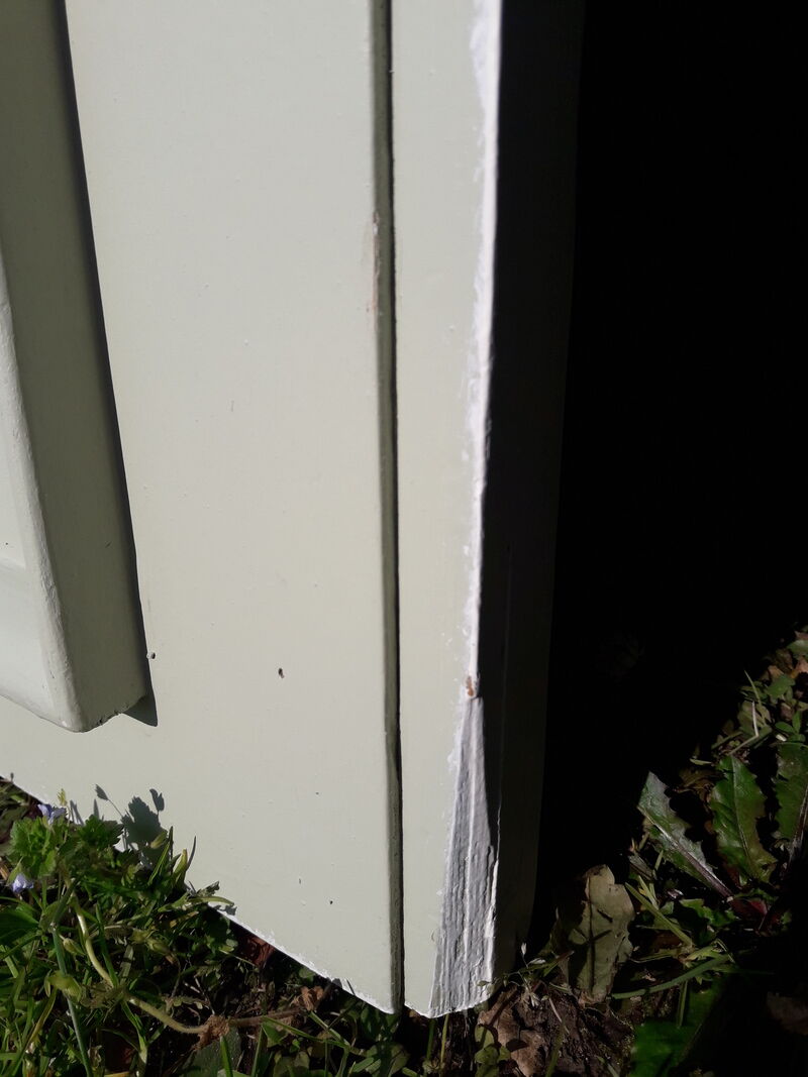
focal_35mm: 28
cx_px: 404
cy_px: 538
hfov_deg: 49.7
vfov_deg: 63.4
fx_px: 872
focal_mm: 3.7
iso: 40
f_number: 1.9
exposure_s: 1/3413
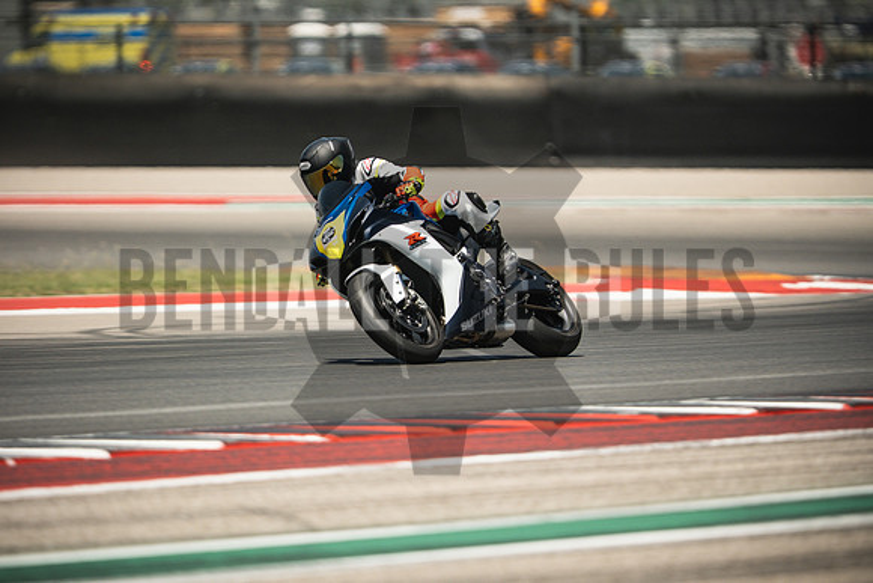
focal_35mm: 420
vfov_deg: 3.3
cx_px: 436
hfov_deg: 4.9
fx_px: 10187
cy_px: 292
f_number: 2.8
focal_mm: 280
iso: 640
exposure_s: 1/400
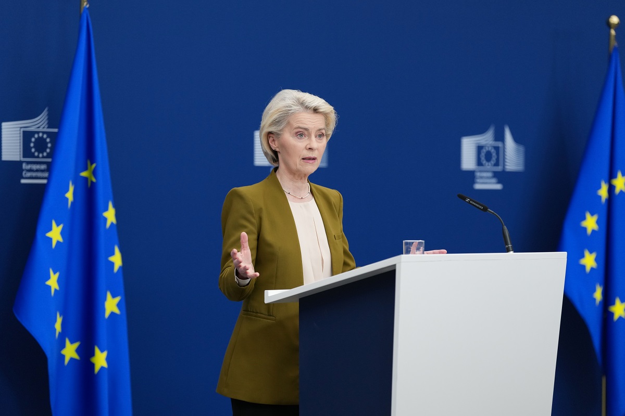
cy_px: 208
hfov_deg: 16.3
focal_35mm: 126
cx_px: 312
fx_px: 2187
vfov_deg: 10.9
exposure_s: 1/1000
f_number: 2.8
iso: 1600
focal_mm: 126
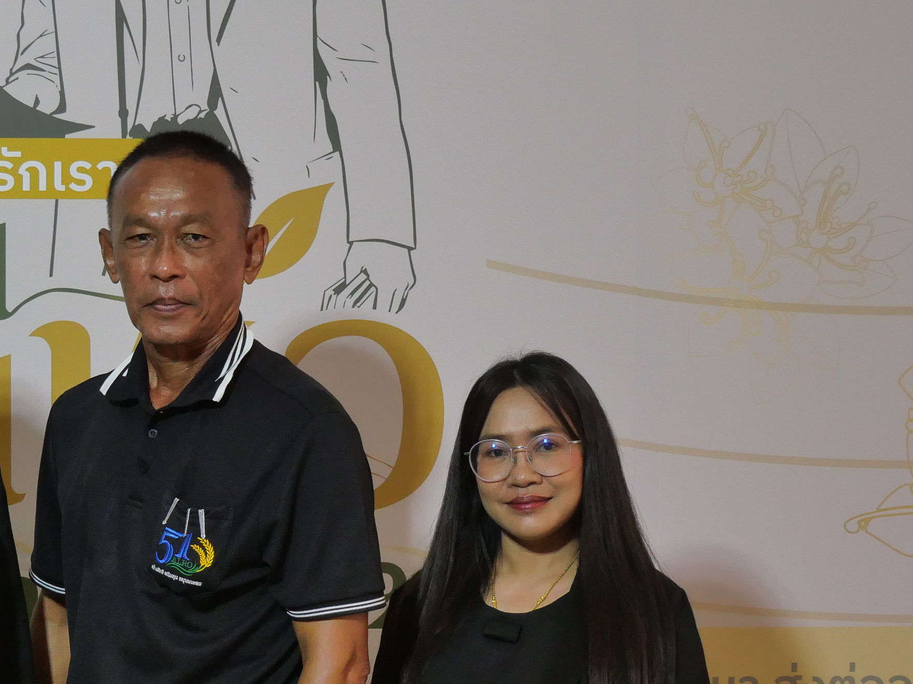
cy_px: 513
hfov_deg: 17.0
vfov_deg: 13.1
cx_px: -19
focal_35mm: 113
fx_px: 2980
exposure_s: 1/160
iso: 1000
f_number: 4.6
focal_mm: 27
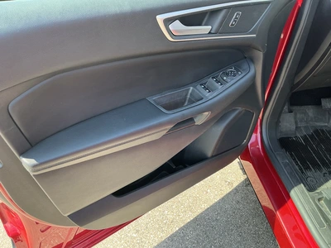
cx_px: 166
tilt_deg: -44.0
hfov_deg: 63.4
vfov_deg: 49.7
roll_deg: -4.4
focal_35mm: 28
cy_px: 124
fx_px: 268
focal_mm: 3
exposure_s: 1/142
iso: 32
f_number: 1.8
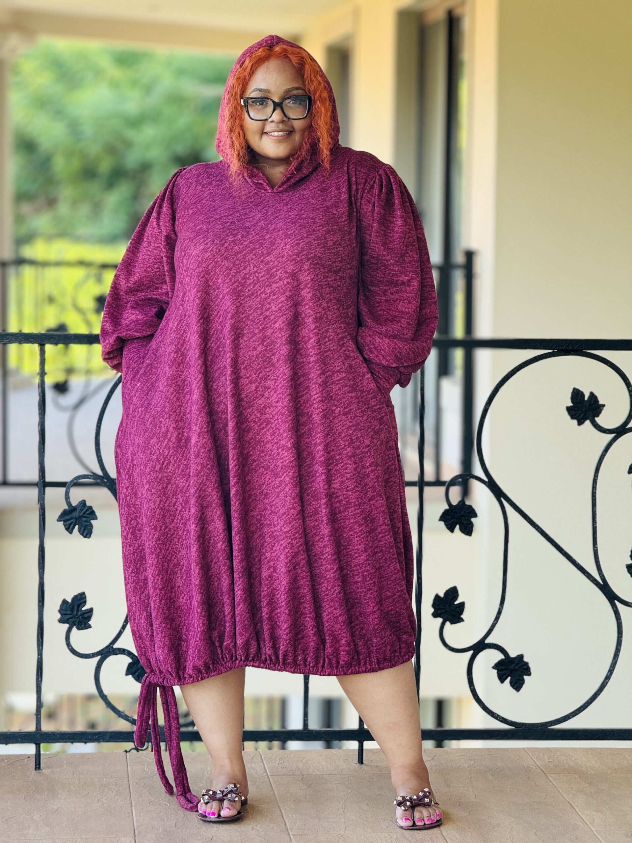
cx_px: 316
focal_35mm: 120
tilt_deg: -4.7
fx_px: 2921
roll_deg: -1.3
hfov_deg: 12.3
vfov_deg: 16.4
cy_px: 422
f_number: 2.8
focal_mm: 15.66
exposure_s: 1/99
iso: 80
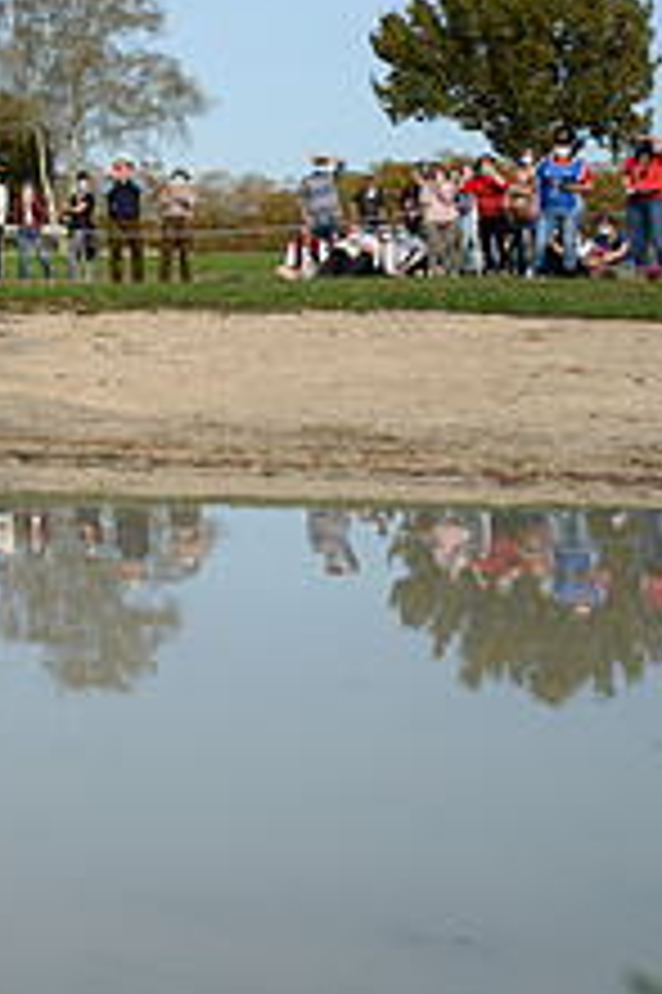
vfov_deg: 23.7
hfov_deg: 13.9
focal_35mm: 84
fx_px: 2320
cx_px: -626
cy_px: 162
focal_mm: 32
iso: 800
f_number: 6.3
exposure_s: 1/3200
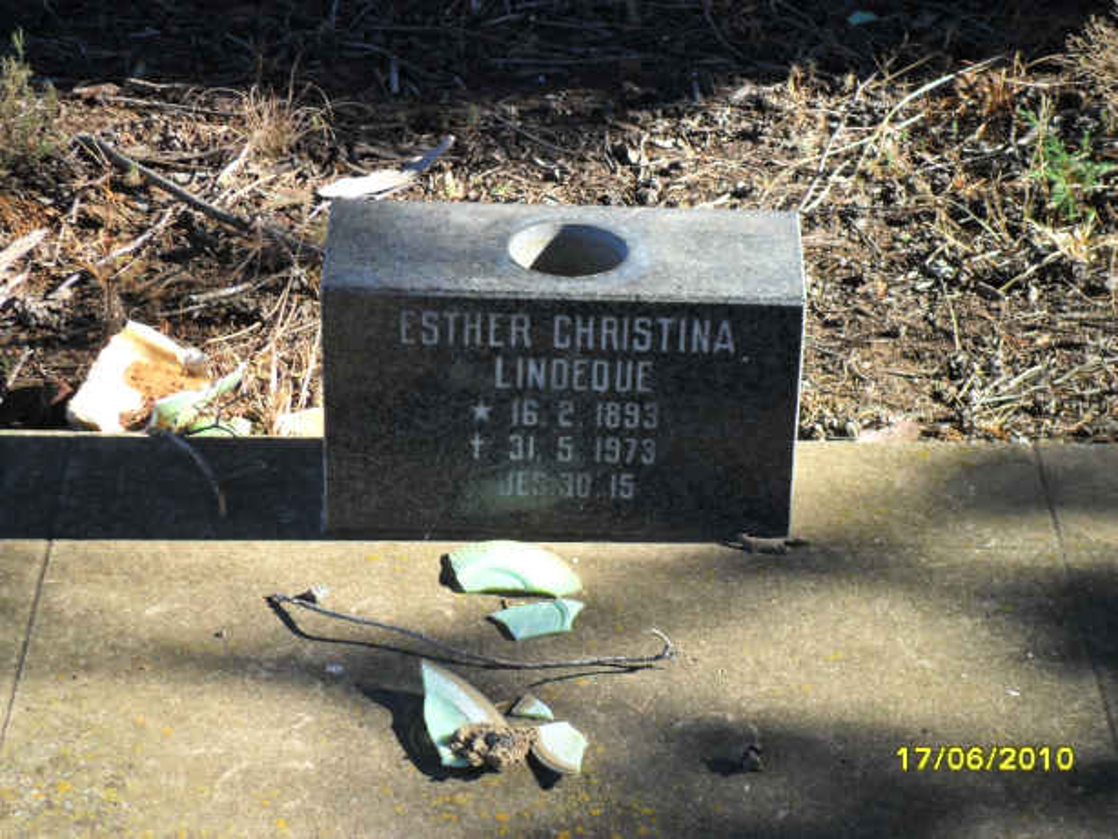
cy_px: 420
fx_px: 3489
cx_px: 559
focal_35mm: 108
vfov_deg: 13.7
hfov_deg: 18.2
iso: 100
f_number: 5
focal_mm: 19.6
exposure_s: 1/125
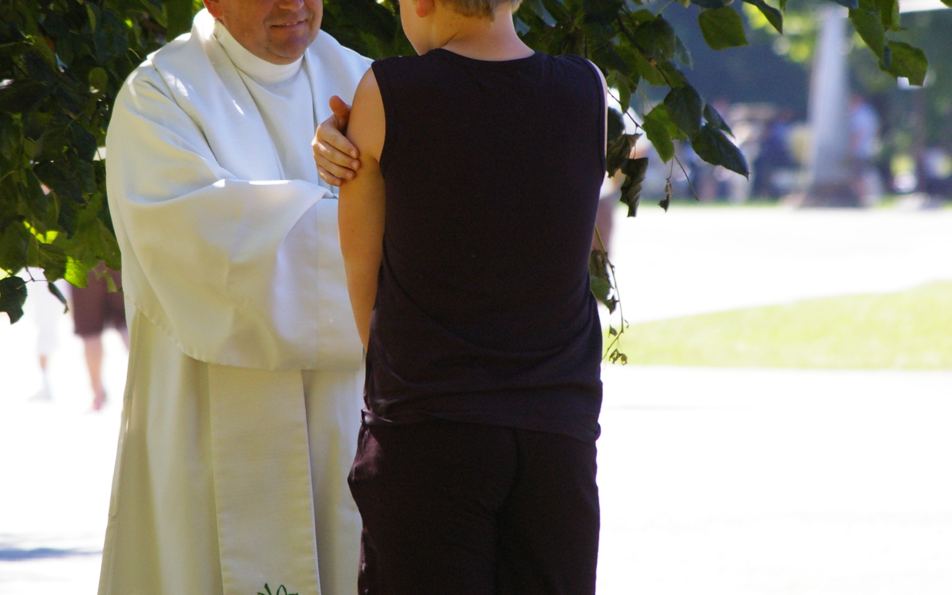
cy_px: 142
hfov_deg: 4.8
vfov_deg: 3.0
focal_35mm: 440
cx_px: 376
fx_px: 11414
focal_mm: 200
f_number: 8
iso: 800
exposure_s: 1/350
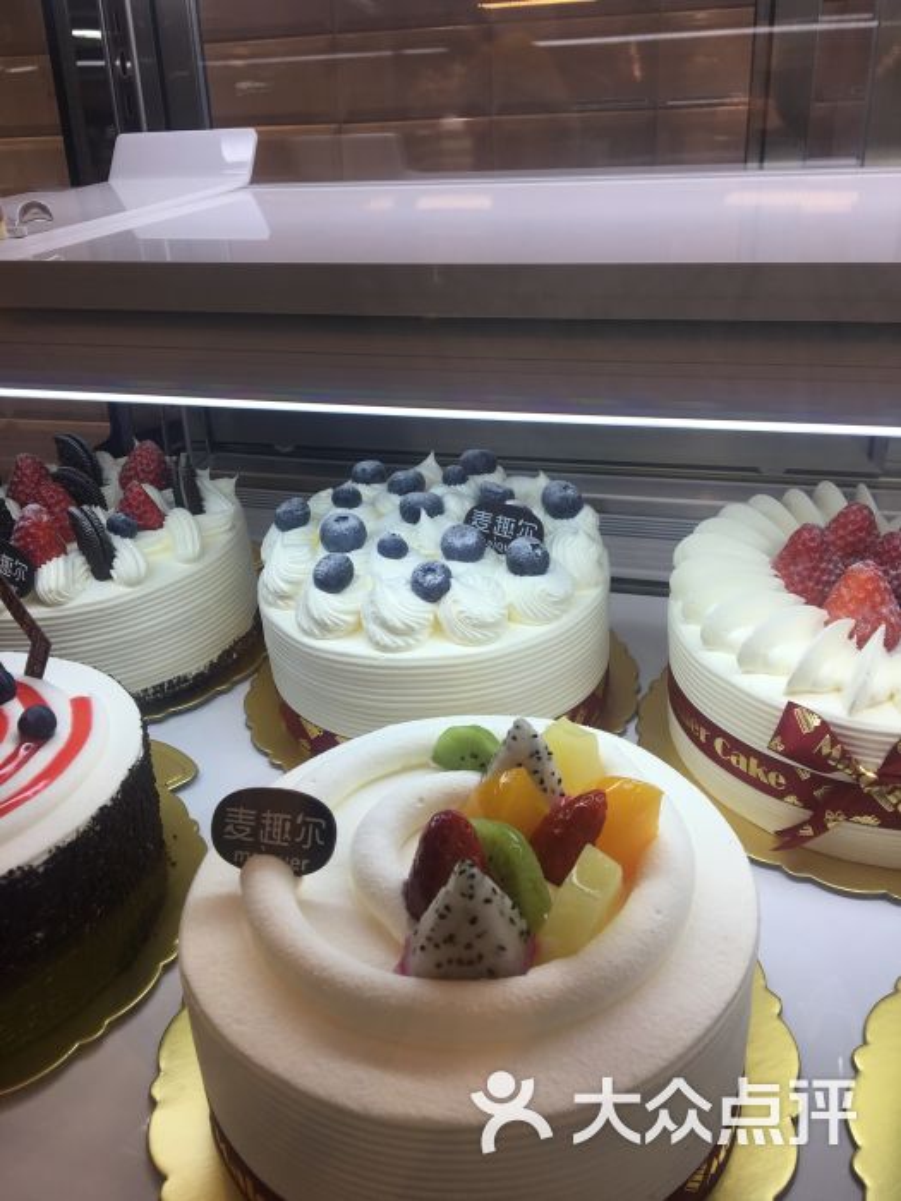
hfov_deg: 48.2
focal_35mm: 29
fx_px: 1006
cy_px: 600
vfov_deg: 61.7
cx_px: 450
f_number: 2.2
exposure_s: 1/119
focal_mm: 4.15
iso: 25
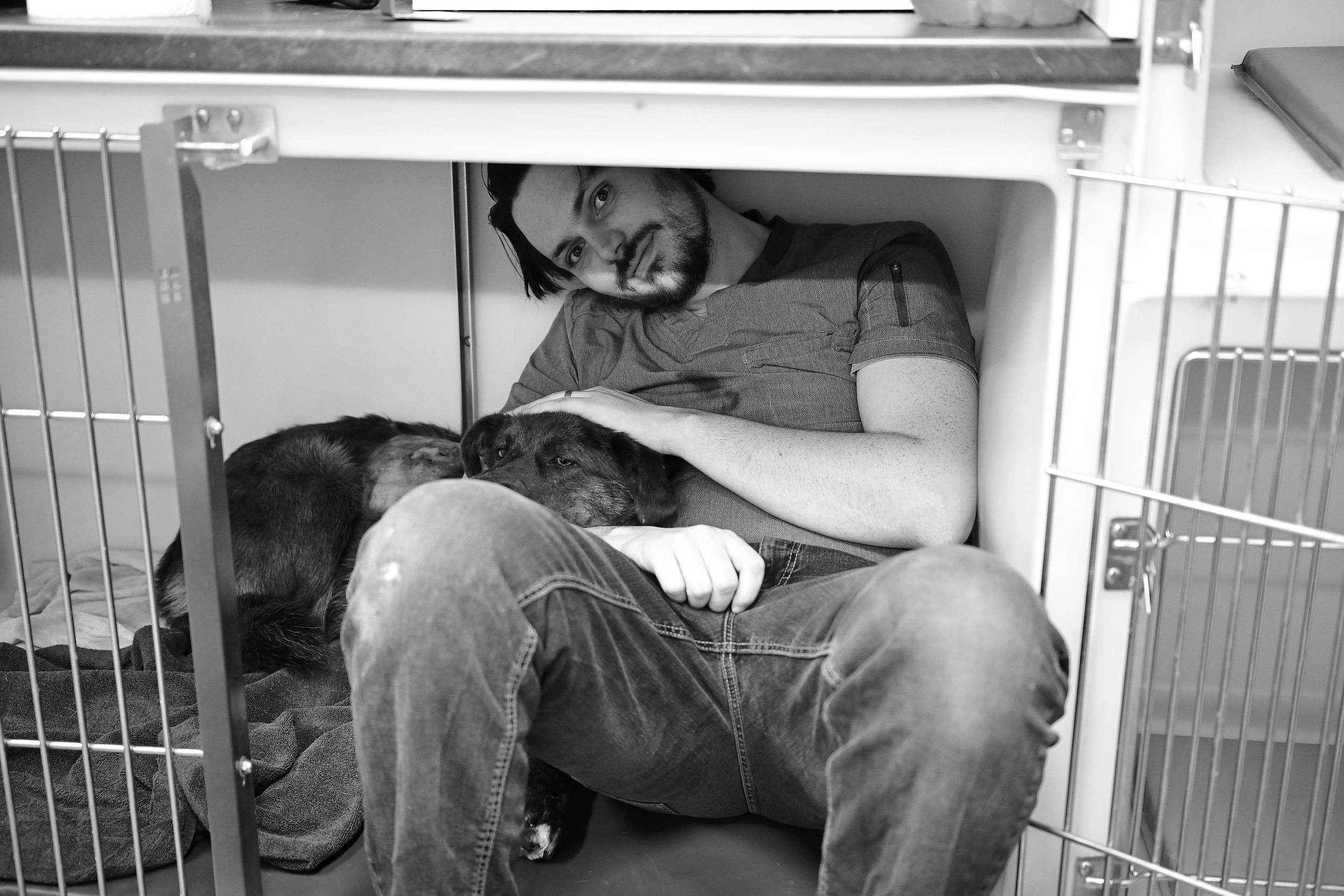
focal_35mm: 44
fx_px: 1642
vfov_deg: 30.5
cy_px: 448
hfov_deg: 44.5
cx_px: 672
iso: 2800
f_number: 2.8
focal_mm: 44
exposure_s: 1/100
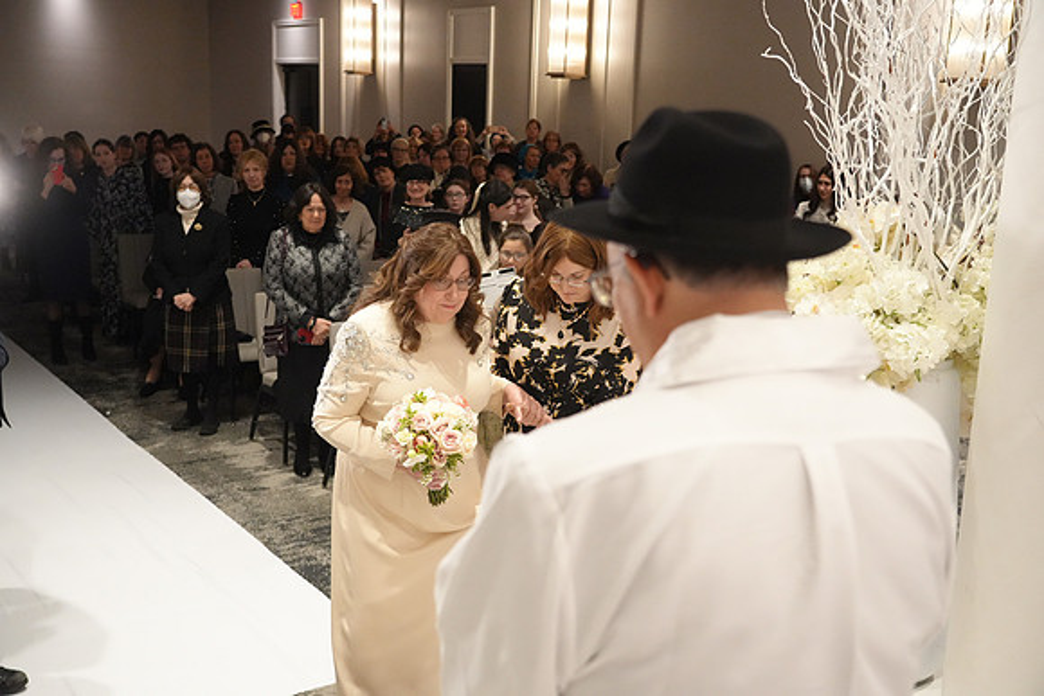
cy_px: 348
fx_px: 1073
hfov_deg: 51.9
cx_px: 522
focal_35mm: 37
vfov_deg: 36.0
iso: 8000
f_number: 4
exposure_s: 1/80
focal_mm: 37
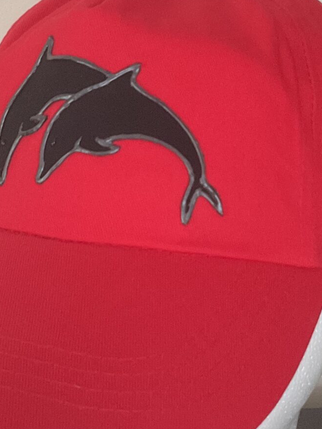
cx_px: 219
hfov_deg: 17.3
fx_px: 1054
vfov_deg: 22.8
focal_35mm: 85
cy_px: 120
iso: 200
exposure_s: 1/60
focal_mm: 3
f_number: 1.8
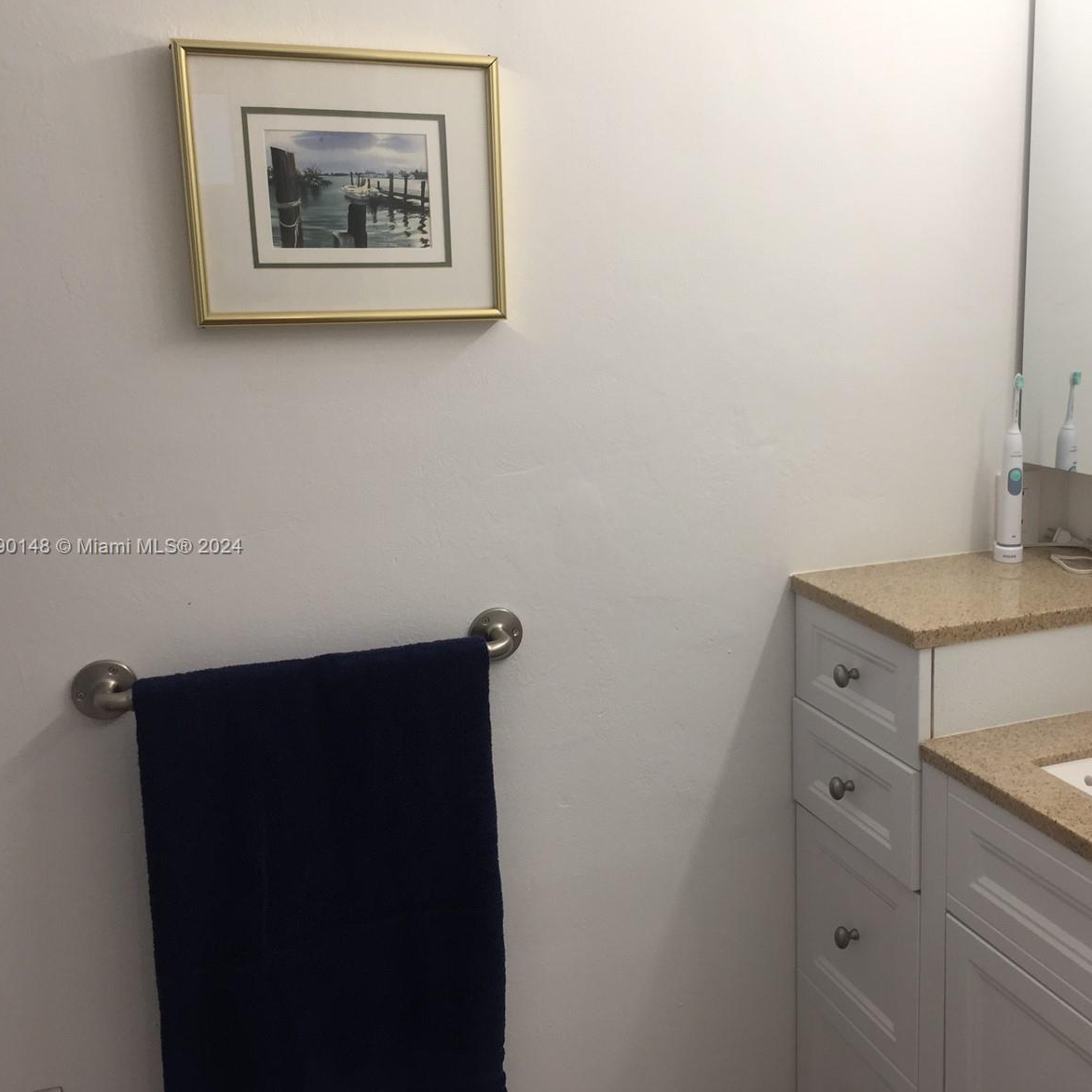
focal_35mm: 35
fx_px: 1249
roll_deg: +0.1
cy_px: 548
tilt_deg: -13.6
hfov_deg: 46.8
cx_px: 689
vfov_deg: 47.2
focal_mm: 4.15
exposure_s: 1/60
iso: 32
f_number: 2.2
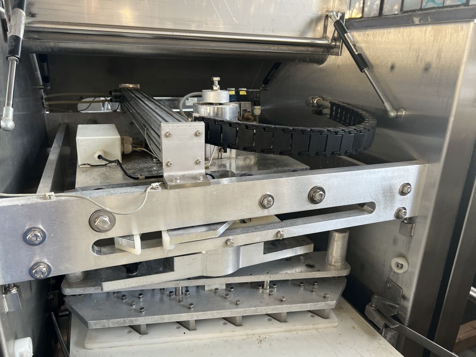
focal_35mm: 26
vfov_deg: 53.1
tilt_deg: -19.7
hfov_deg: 67.3
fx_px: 358
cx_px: 238
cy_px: 178
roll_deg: -2.1
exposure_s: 1/102
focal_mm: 5.7
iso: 125
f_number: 1.5
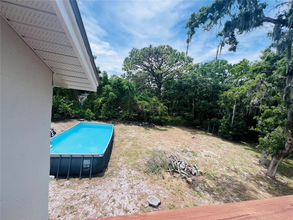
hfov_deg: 106.2
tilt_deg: -5.0
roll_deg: -5.1
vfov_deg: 89.9
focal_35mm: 13
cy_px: 110
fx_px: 110
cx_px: 146
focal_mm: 1.57
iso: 32
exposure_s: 1/652
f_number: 1.8
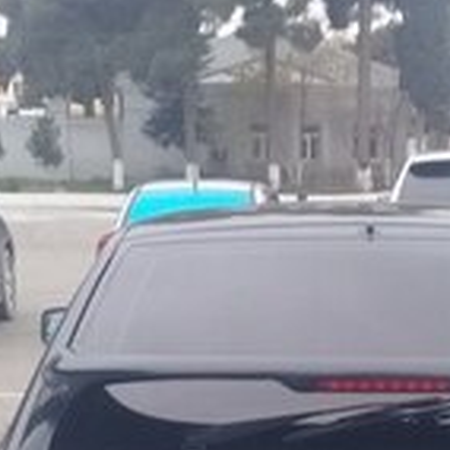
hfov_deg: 17.9
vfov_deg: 17.4
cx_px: 364
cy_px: 513
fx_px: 1412
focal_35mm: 96
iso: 80
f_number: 2.2
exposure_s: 1/100
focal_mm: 3.3
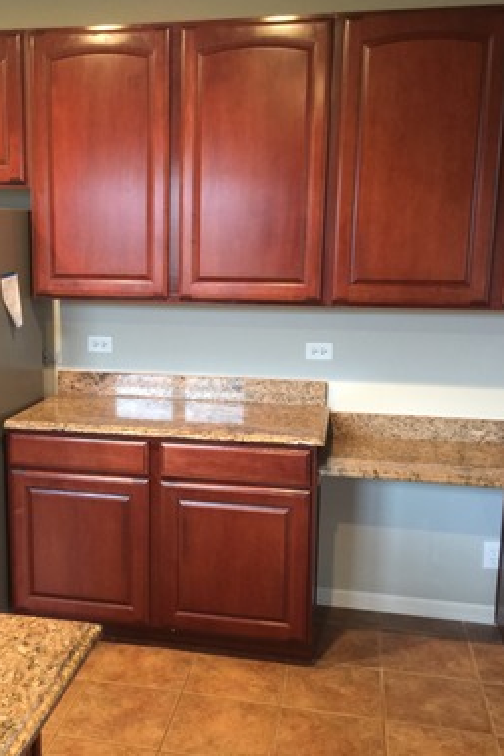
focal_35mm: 38
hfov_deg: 34.7
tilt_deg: -9.3
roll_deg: -2.0
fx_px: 798
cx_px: 161
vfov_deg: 50.7
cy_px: 391
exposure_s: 1/4
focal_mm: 4.15
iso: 64
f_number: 2.2
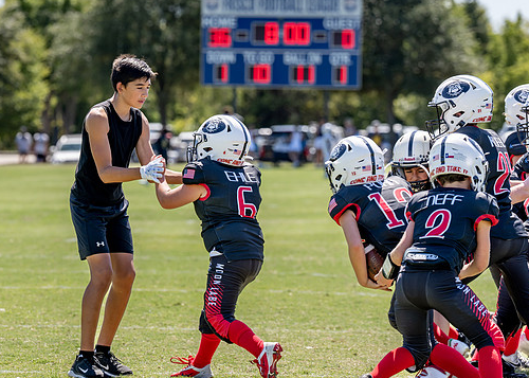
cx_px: 138
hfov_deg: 9.0
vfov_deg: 6.4
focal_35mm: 224
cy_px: 179
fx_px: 3365
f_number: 3.5
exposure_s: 1/800
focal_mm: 131
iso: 100
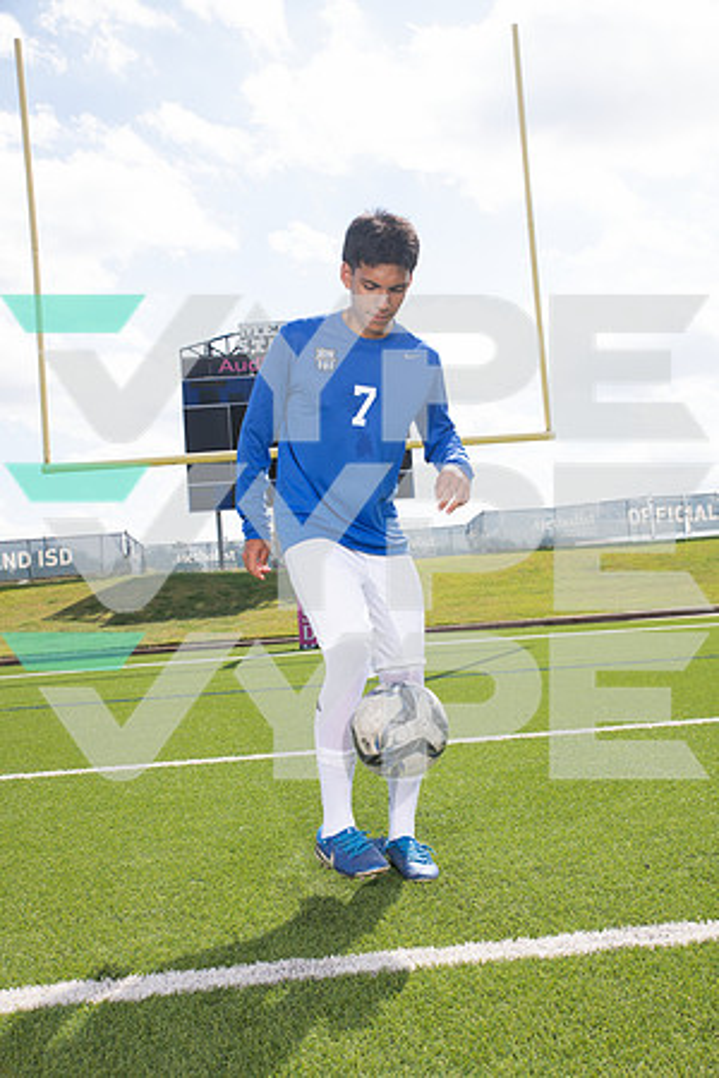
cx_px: 360
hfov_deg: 38.9
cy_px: 539
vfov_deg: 55.8
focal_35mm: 34
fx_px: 1019
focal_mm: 34
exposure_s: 1/320
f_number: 7.1
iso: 125
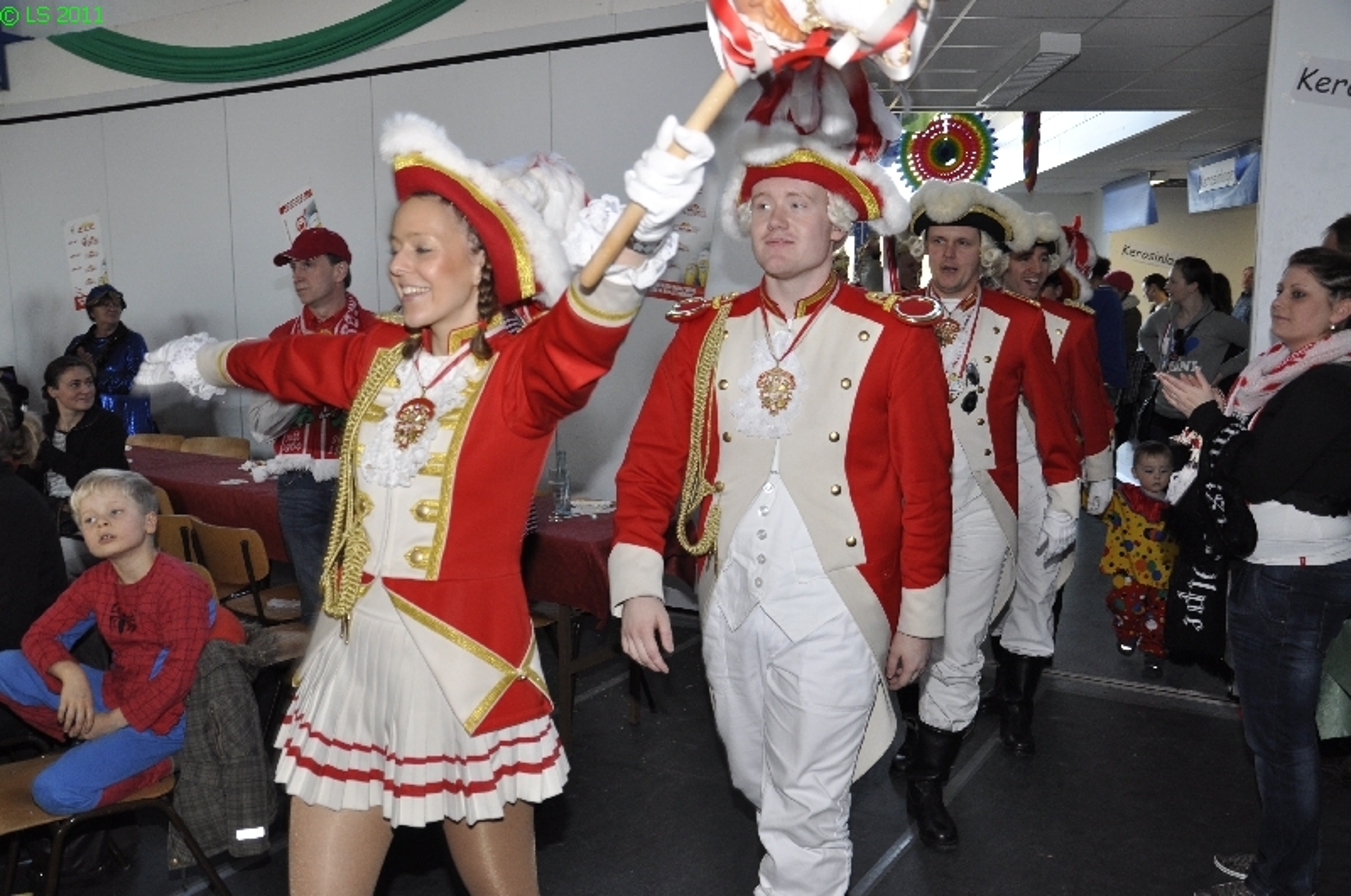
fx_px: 1180
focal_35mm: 32
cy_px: 448
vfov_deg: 41.6
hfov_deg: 59.6
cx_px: 676
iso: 400
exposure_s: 1/60
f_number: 5
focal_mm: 21
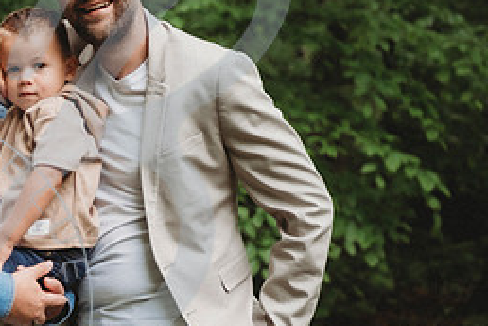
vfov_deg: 10.2
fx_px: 1830
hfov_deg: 14.9
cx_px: -8
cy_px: 145
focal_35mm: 135
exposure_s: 1/250
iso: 100
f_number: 2.8
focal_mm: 60
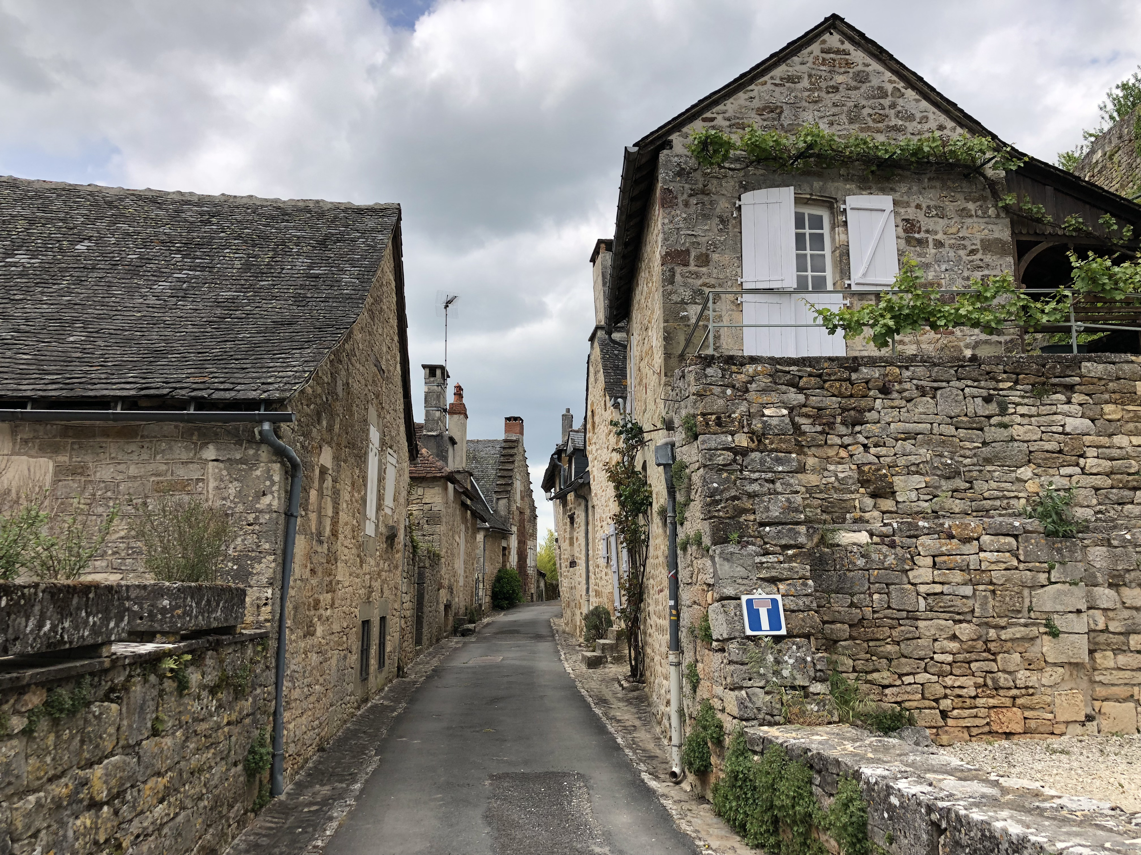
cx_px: 570
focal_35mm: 28
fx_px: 923
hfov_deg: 63.4
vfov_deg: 49.7
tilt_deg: +11.5
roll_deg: +0.7
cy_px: 428
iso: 20
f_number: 1.8
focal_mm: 4
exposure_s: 1/1548
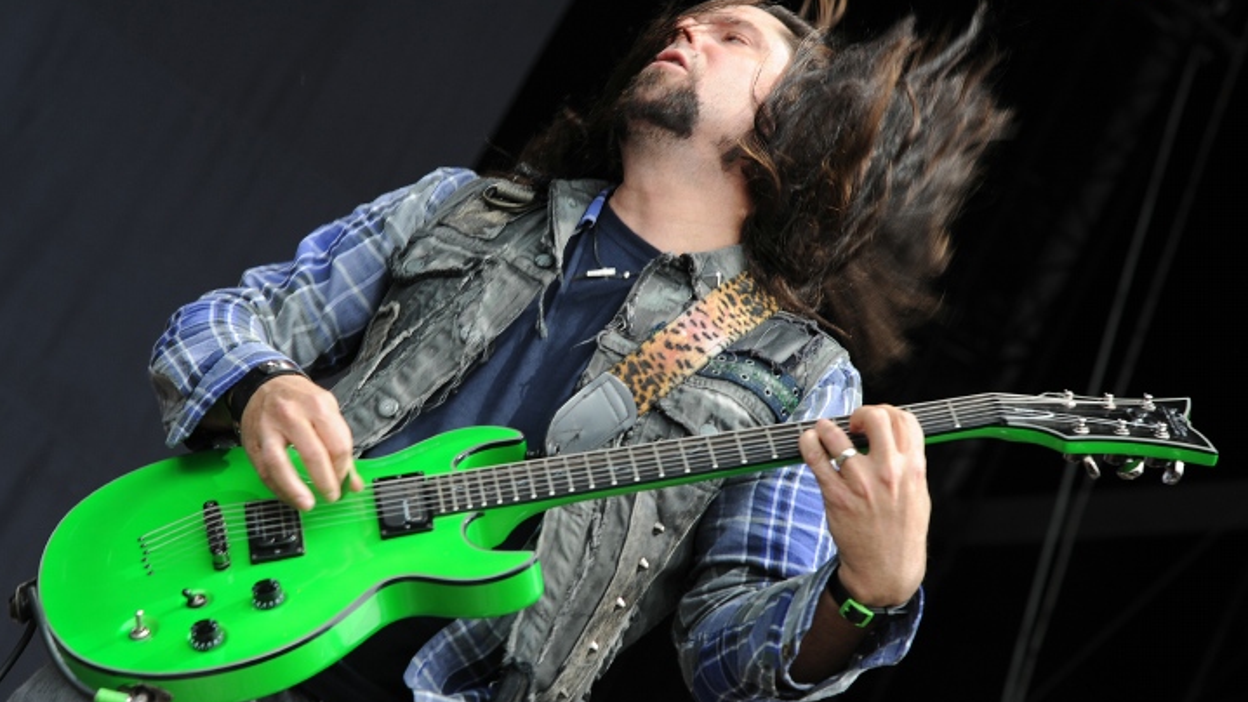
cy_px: 338
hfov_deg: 20.4
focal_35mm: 105
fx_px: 3475
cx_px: 624
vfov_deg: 11.5
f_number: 6.3
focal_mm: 100
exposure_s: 1/250
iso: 200
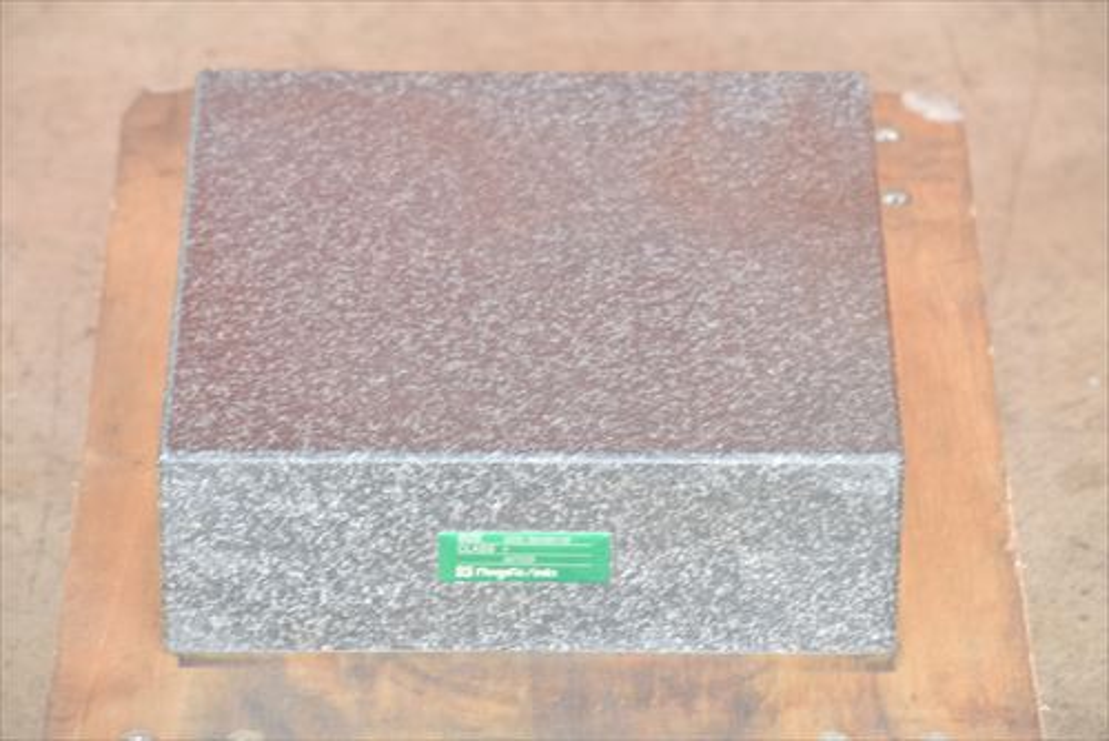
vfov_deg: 9.3
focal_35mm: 147
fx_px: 4531
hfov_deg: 14.0
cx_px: 554
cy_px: 370
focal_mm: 98
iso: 1250
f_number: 6.3
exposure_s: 1/20
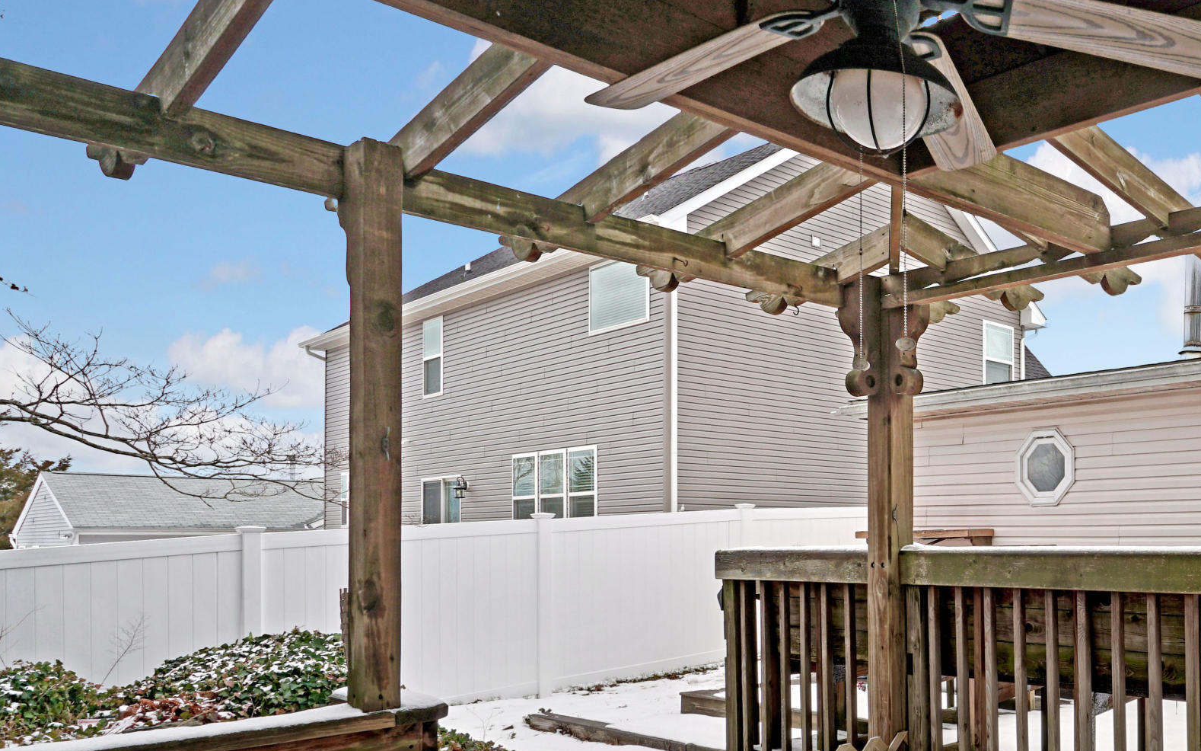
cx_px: 1104
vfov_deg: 39.9
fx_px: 1015
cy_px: 529
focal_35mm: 31
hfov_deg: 52.9
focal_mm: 16
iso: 100
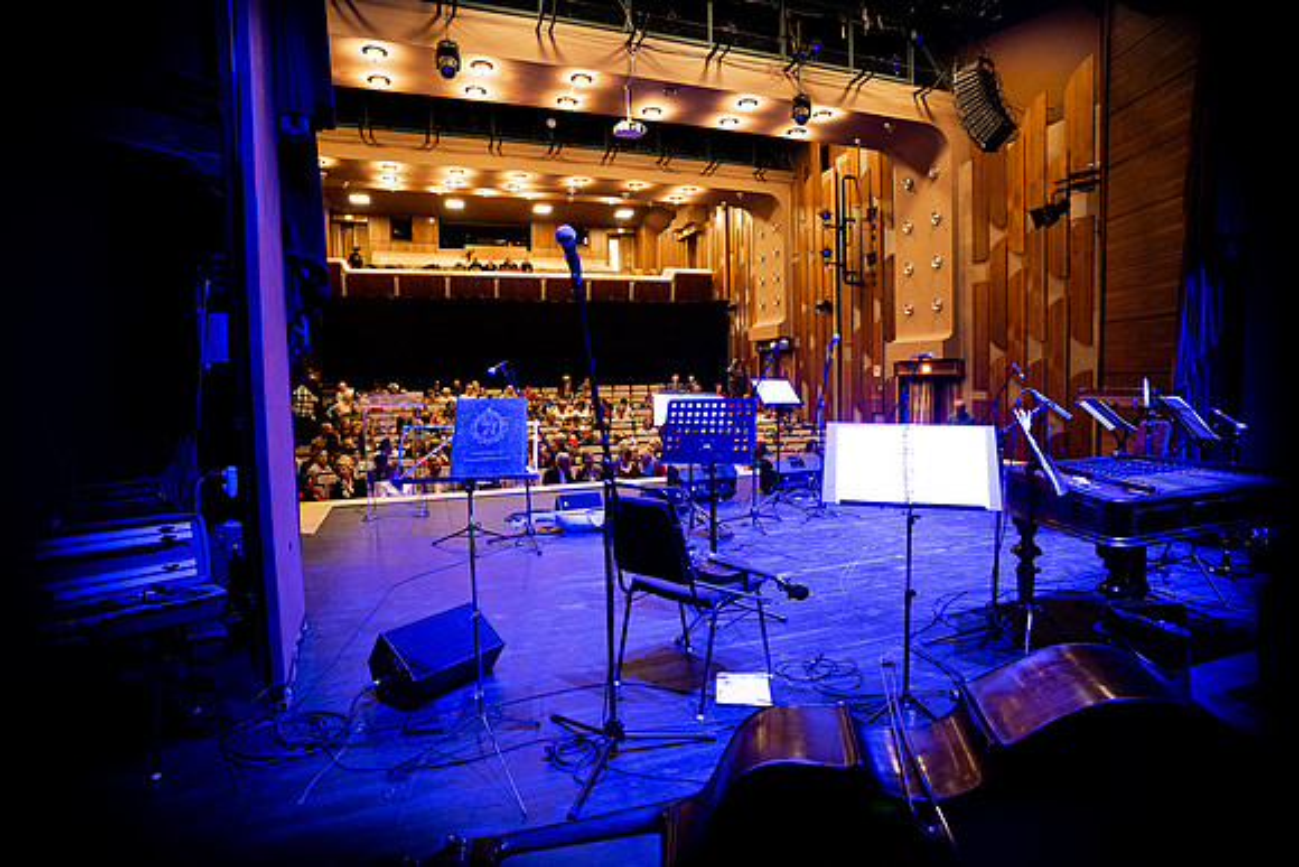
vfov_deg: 68.2
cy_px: 432
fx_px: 640
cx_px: 667
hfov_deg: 90.8
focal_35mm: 18
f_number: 2.8
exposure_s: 1/160
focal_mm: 16
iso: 2000
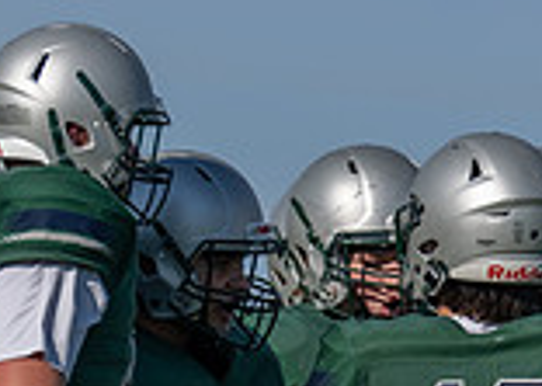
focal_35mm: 1212
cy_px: 719
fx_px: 18632
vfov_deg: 1.2
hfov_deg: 1.7
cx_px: 455
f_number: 2.8
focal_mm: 200
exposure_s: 1/3200
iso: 100
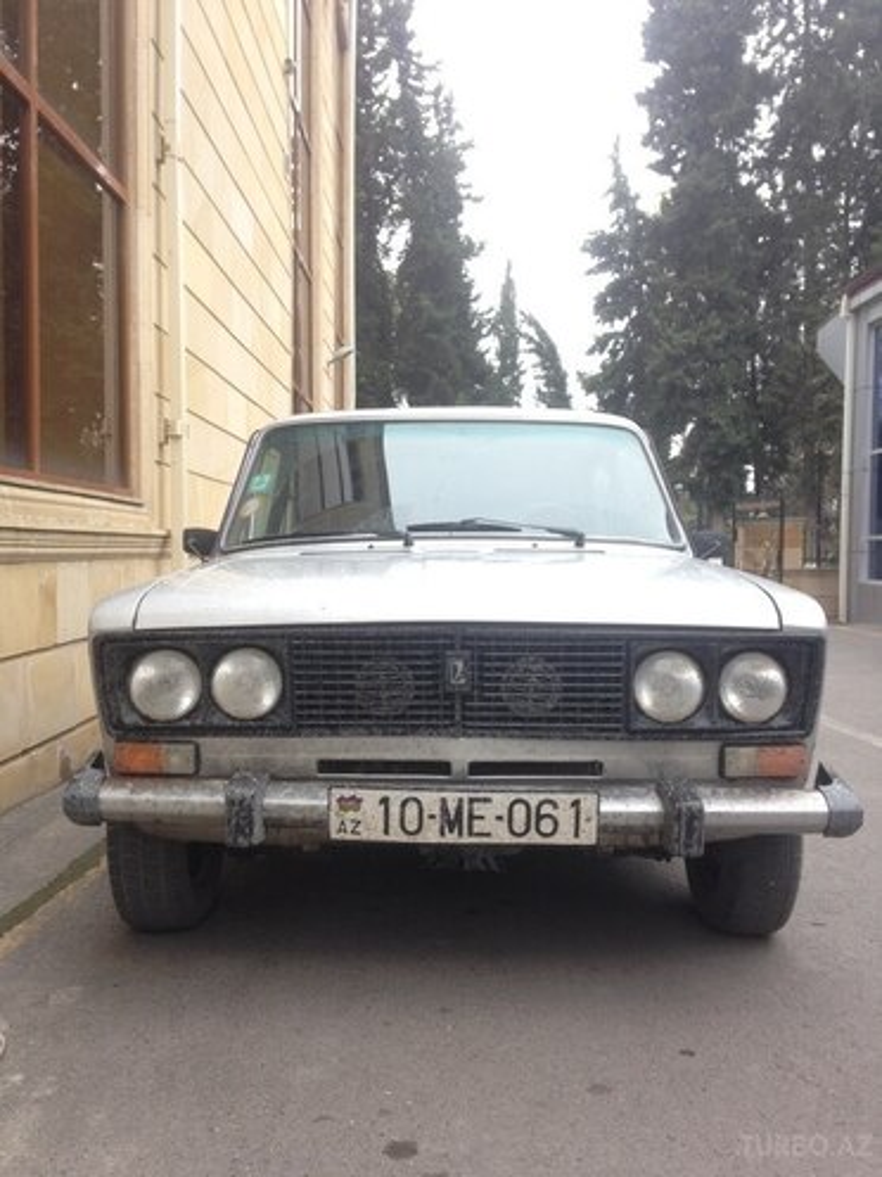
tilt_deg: +2.4
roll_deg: -1.9
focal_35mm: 33
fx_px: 1121
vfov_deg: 55.4
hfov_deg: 42.9
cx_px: 441
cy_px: 588
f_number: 2.4
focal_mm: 4.12
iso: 50
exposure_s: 1/158
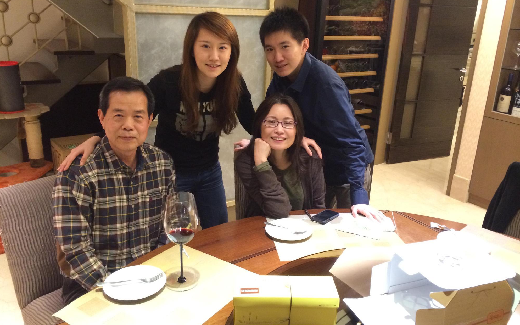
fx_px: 454
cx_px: 260
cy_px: 155
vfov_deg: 39.4
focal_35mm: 32
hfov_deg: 59.7
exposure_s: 1/15
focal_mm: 4.12
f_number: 2.2
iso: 320
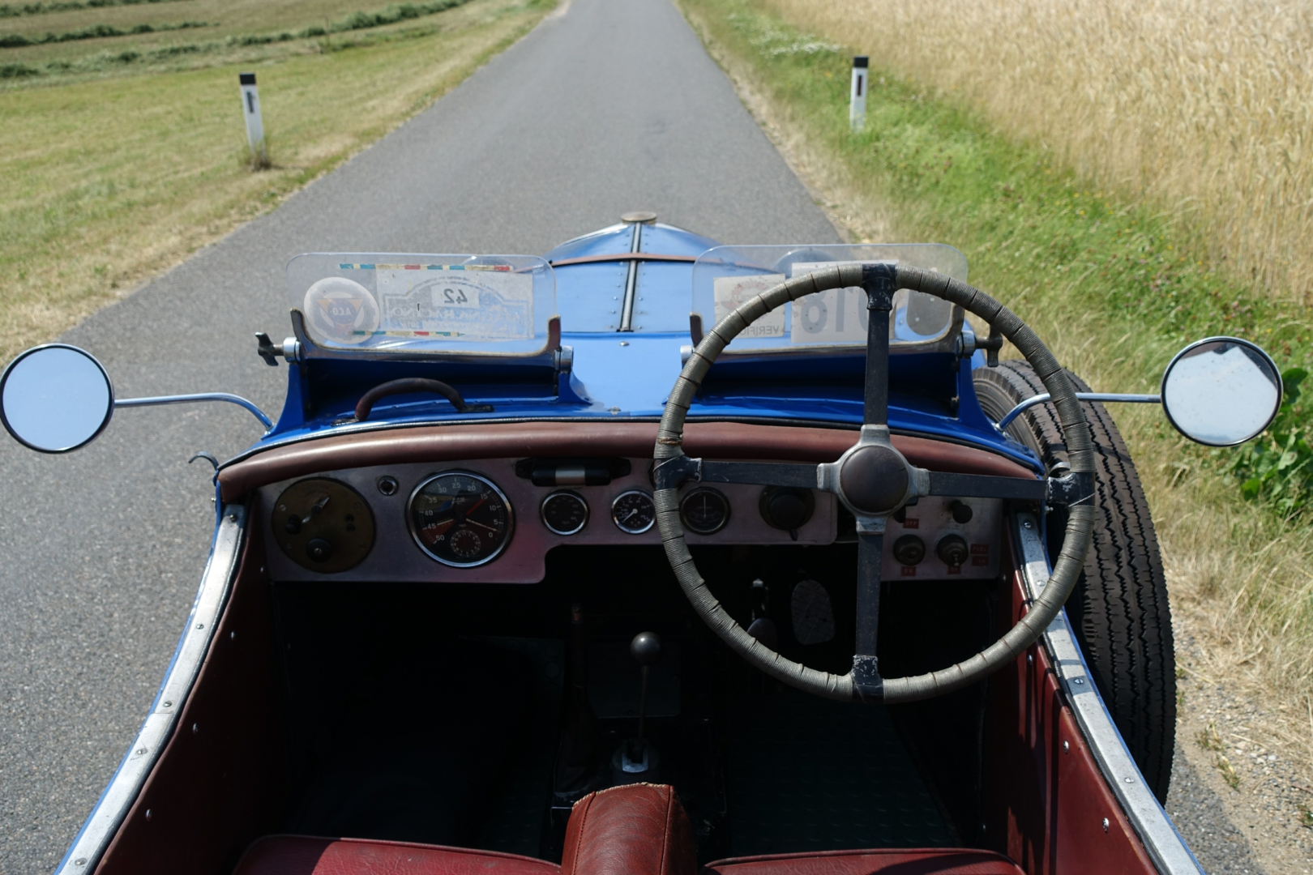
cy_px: 438
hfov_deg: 55.8
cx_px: 656
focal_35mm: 34
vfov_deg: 38.9
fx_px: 1240
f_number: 4
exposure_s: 1/125
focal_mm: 12.35
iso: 125
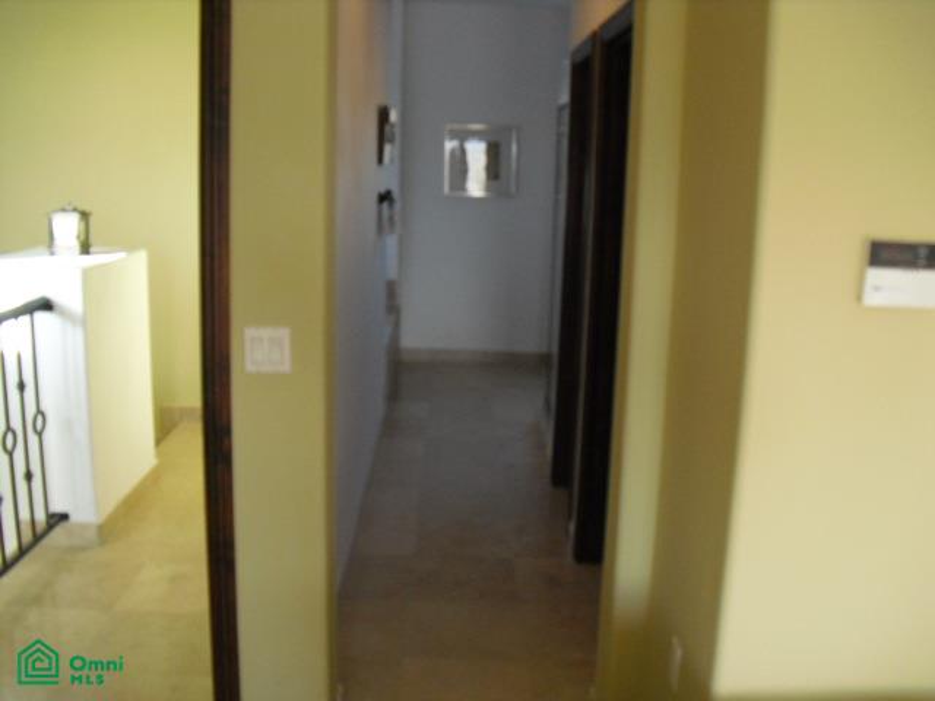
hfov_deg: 51.4
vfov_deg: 39.7
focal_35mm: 36
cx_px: 468
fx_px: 972
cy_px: 350
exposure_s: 1/100
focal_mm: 6.3
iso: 400
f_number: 3.1
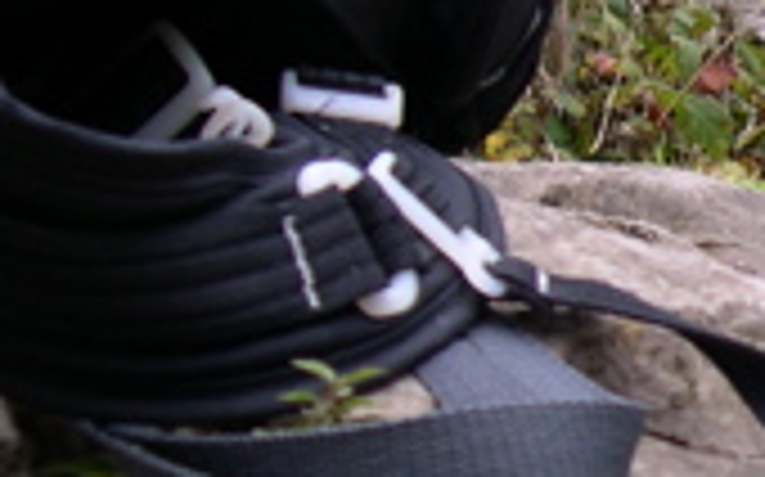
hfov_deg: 12.7
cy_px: 243
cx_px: 1102
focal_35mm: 158
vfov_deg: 8.3
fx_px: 3292
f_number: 2.8
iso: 100
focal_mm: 8
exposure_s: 1/80
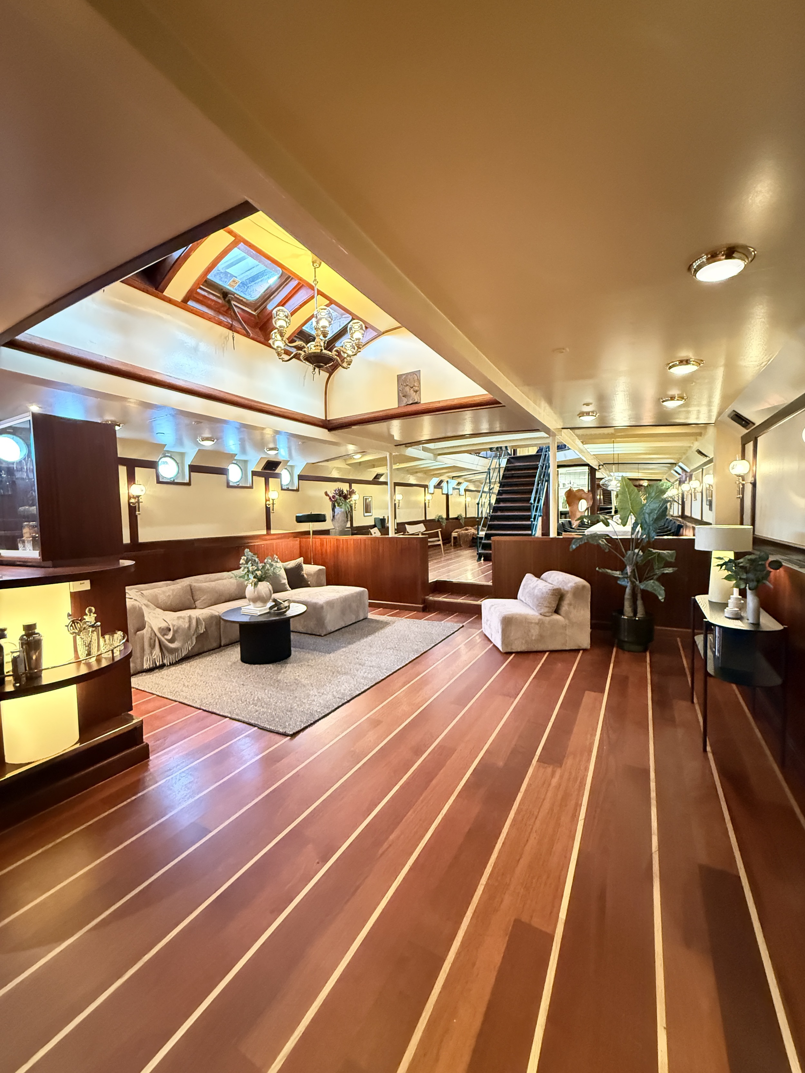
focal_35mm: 14
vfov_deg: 102.1
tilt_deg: -2.8
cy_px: 536
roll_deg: +2.7
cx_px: 402
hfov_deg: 85.7
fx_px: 434
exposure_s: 1/25
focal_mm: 2.22
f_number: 2.2
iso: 2000
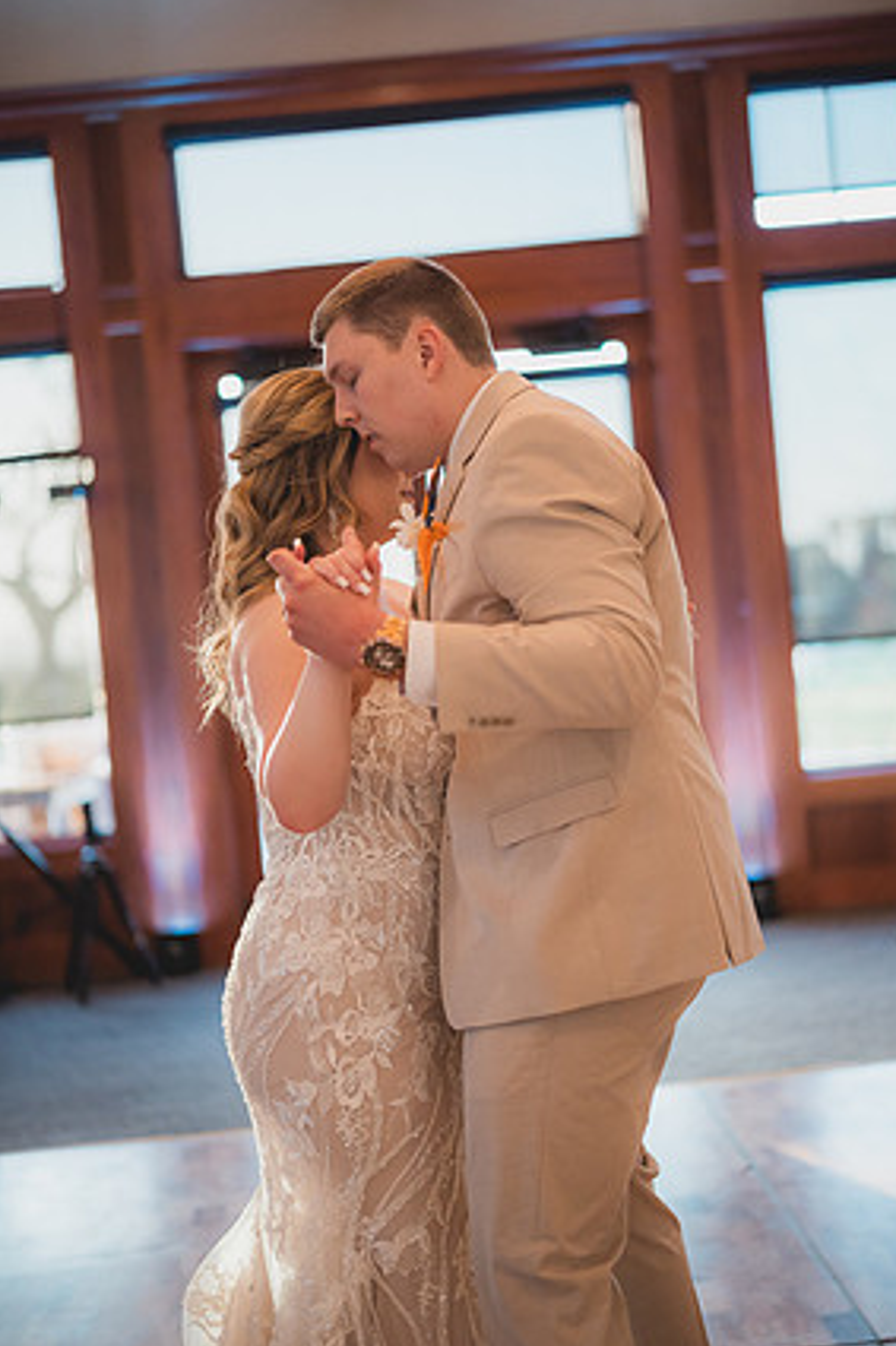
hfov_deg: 25.5
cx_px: 472
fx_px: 1980
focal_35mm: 53
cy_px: 675
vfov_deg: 37.5
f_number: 1.4
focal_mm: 50
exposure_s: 1/1250
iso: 1250
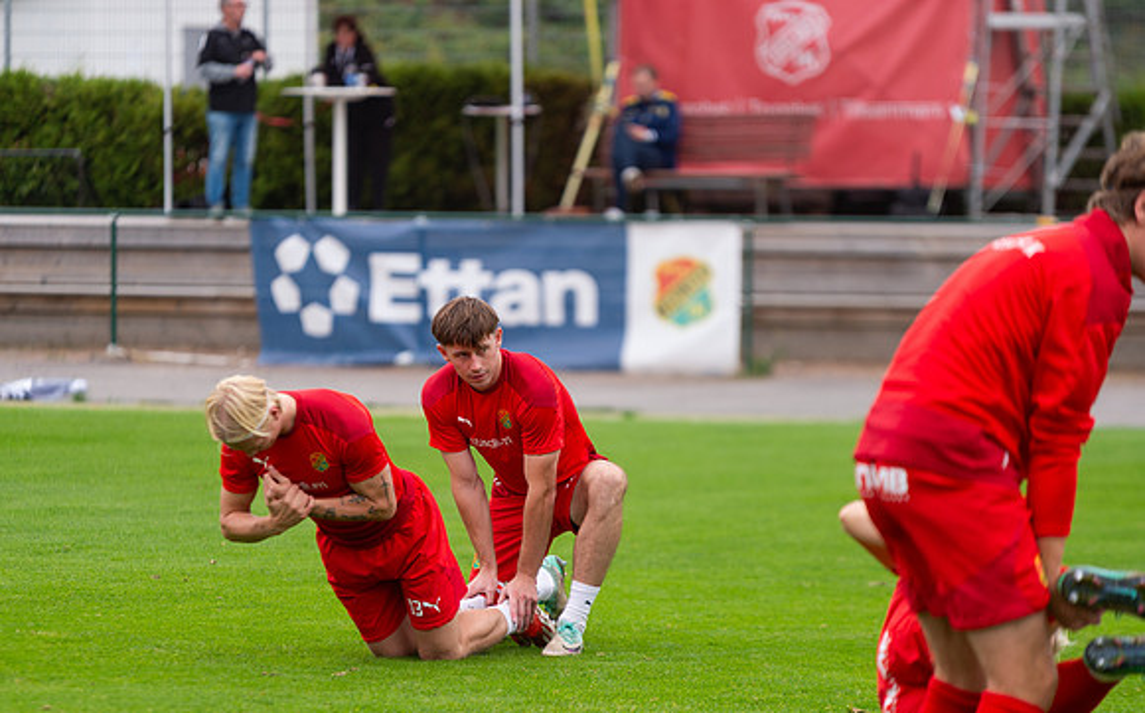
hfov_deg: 8.9
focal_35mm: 236
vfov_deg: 5.6
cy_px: 440
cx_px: 484
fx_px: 7341
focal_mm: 200
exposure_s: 1/1600
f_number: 3.2
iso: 400
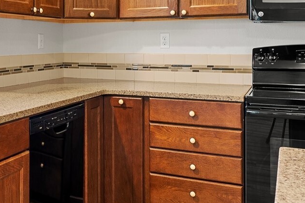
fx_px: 425
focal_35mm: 50
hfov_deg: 37.9
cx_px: 56
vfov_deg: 26.4
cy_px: 39
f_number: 8
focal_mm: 18.8
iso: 100
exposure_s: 2
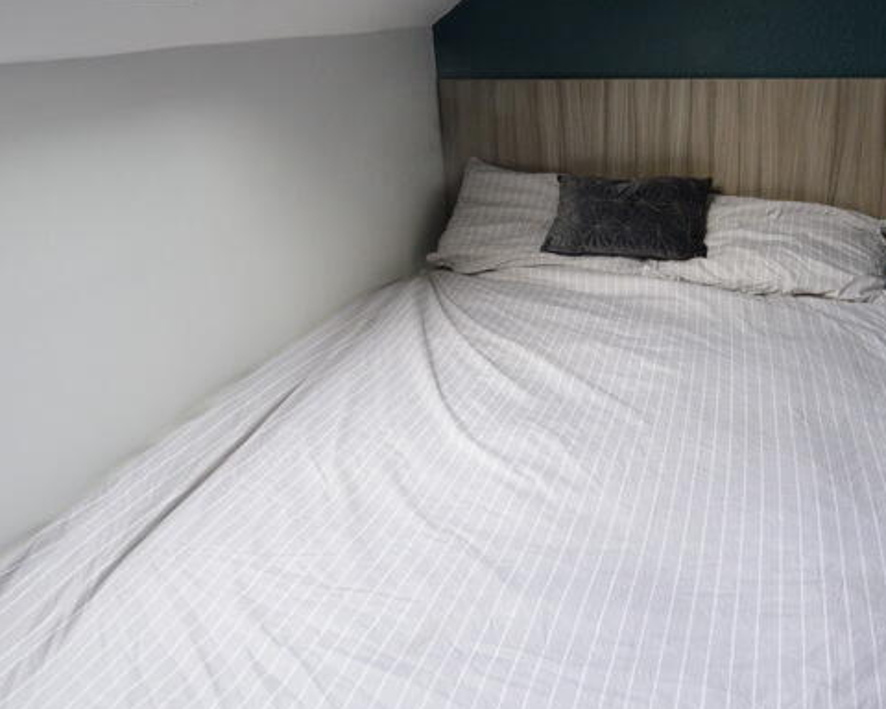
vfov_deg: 50.4
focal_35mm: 28
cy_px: 226
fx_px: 734
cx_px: 588
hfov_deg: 60.8
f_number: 10
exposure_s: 1/160
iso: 2000
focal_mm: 14
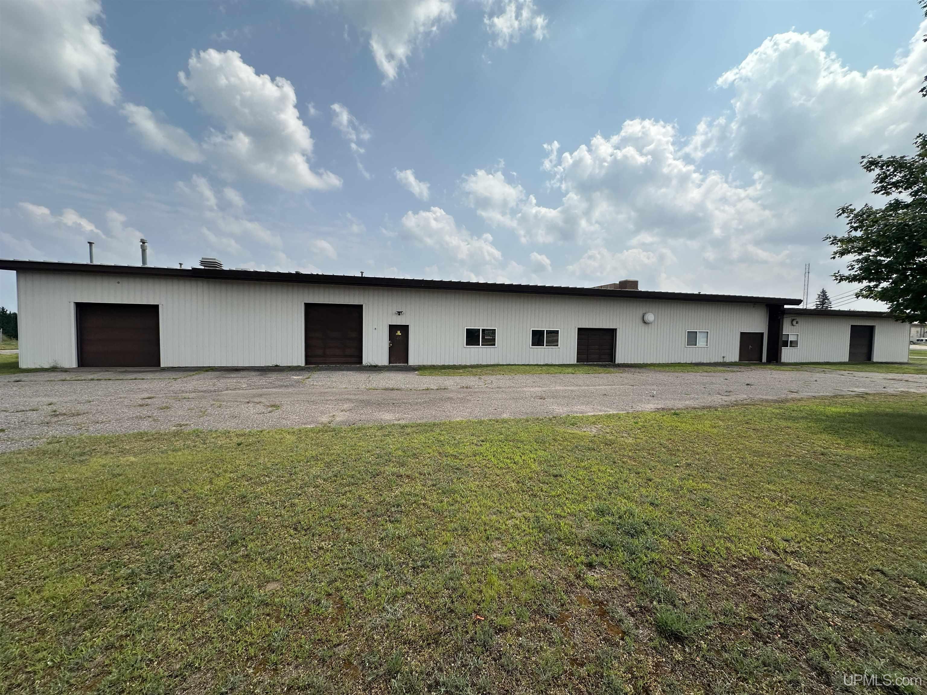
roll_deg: -0.9
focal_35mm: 14
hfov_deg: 102.1
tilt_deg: -1.1
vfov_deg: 85.7
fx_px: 375
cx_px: 464
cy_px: 348
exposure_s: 1/3509
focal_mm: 2.22
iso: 50
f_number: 2.2
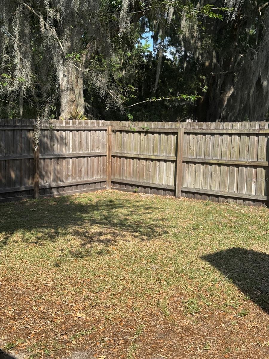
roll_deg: -0.4
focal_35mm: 48
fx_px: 497
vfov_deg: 39.7
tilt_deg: -6.1
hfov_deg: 30.3
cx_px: 134
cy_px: 180
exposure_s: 1/2833
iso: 64
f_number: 1.78
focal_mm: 6.76
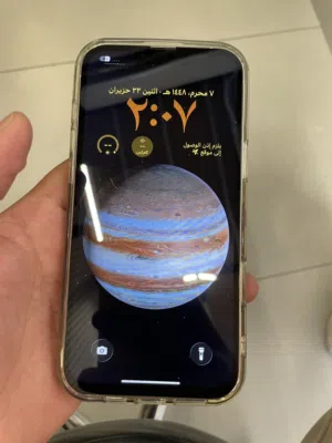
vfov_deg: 67.3
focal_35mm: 26
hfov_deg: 53.1
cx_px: 166
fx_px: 332
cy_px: 222
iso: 125
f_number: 1.6
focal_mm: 4.2
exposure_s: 1/100
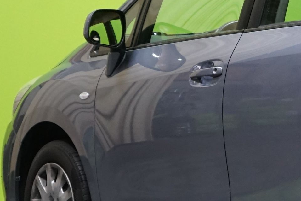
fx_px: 1755
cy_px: 100
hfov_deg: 9.5
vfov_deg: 6.5
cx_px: 473
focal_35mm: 210
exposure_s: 1/200
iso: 2000
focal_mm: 51
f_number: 4.5
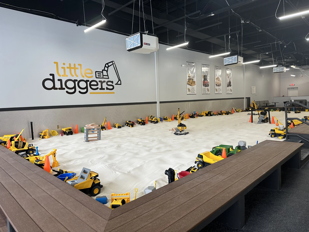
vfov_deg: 56.8
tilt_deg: -3.7
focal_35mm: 24
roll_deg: +2.1
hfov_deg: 71.6
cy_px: 116
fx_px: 214
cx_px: 154
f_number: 1.78
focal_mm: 6.86
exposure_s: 1/120
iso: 200
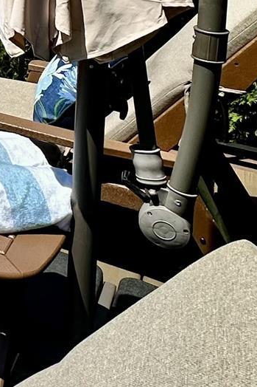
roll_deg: -0.4
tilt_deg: -6.6
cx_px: -361
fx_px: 686
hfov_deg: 14.3
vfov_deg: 27.1
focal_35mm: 64
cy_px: -96
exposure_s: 1/1490
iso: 40
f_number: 2.2
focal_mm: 2.22
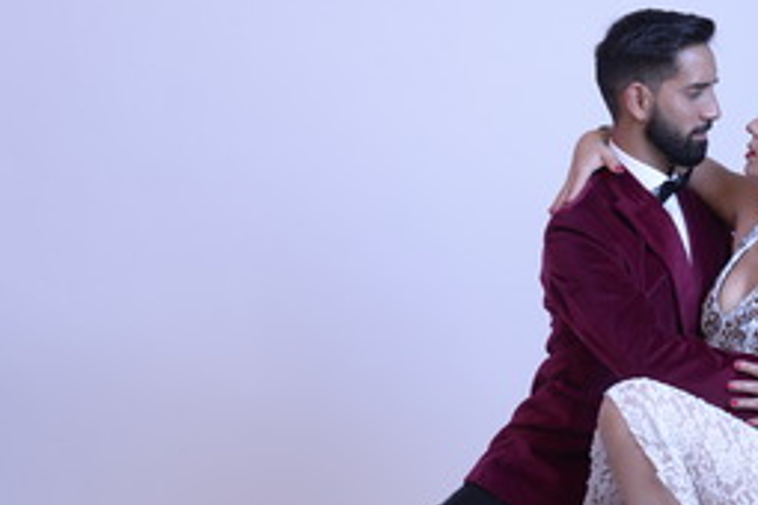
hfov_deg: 13.8
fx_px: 3137
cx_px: 511
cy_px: 364
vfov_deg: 9.2
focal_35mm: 149
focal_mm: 95
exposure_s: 1/125
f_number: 10
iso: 100
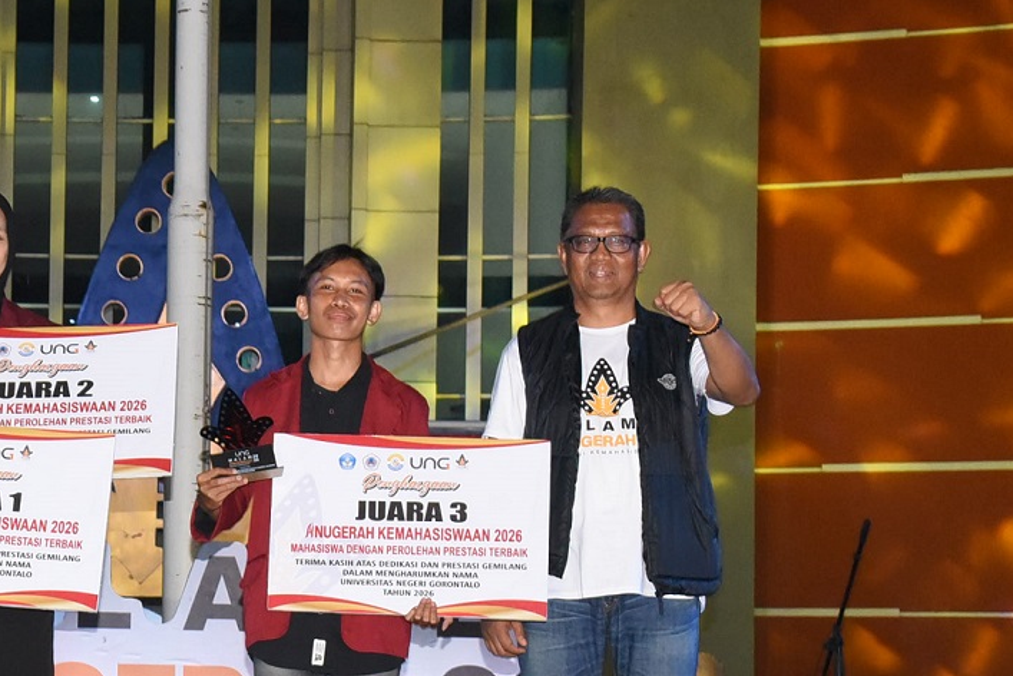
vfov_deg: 13.3
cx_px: 84
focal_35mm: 103
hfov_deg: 19.4
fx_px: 2899
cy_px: 508
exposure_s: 1/200
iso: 6400
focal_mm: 48
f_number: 9
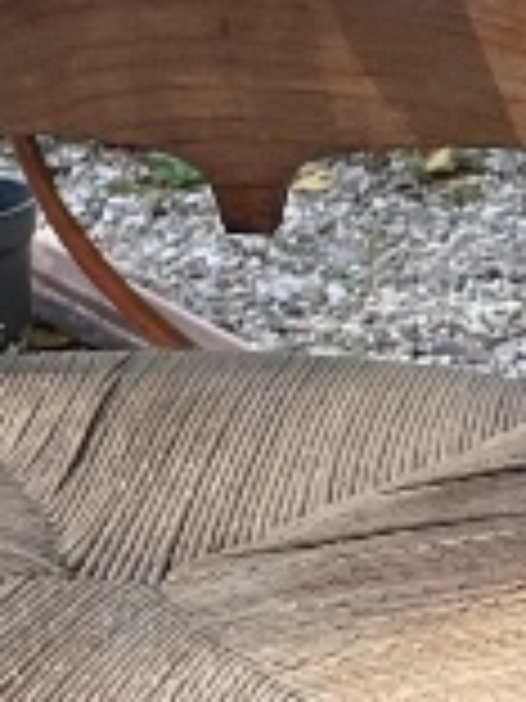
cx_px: 895
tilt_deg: -18.9
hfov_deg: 7.3
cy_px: 369
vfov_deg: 9.9
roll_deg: +1.0
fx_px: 4052
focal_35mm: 200
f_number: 1.6
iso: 32
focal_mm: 4.2
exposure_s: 1/352
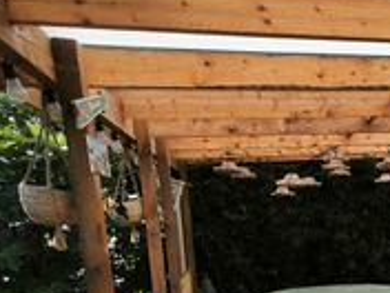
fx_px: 575
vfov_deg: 26.2
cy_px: 326
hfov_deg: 30.8
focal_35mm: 51
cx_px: 485
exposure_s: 1/136
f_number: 2.2
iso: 50
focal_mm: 1.91
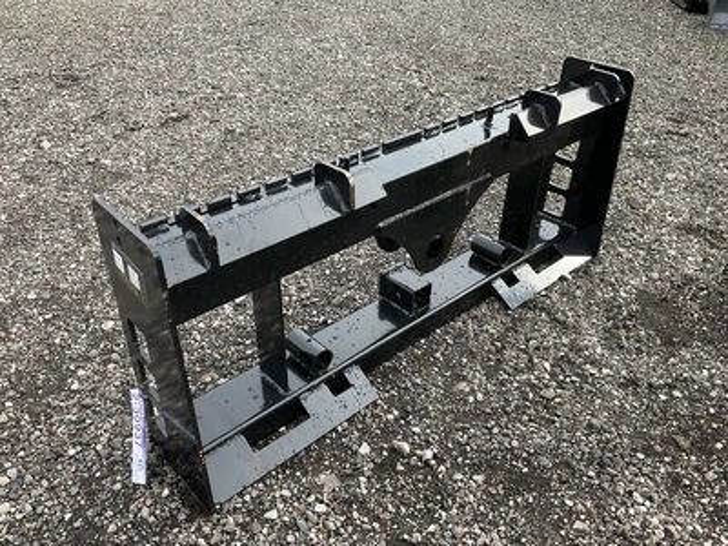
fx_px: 610
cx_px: 364
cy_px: 273
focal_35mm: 29
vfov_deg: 48.2
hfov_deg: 61.7
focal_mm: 3
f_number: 1.8
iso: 25
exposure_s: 1/406
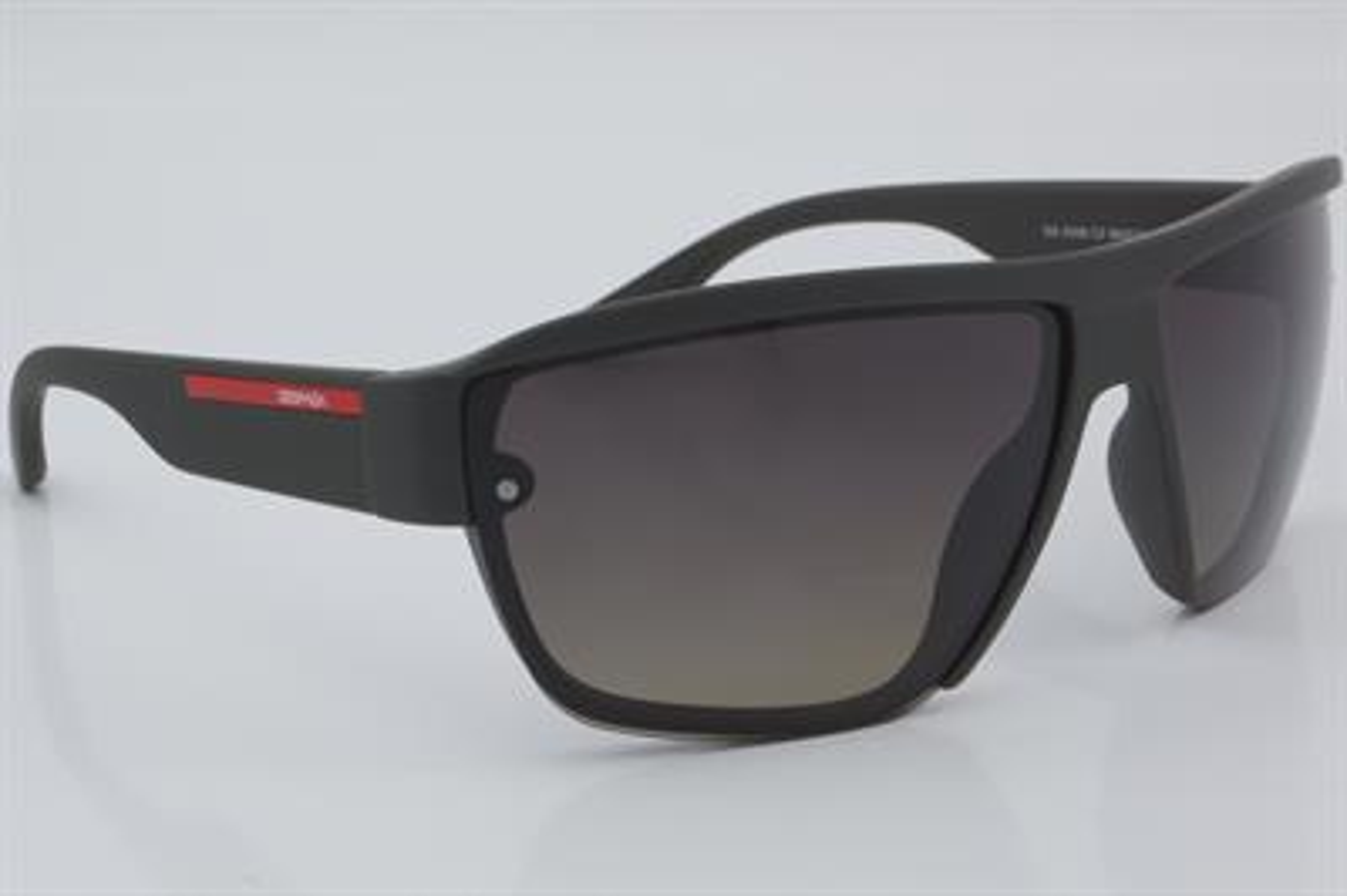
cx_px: 674
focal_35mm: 82
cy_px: 448
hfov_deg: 24.6
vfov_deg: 16.5
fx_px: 3084
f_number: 32
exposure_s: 1/4
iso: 100
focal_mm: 55
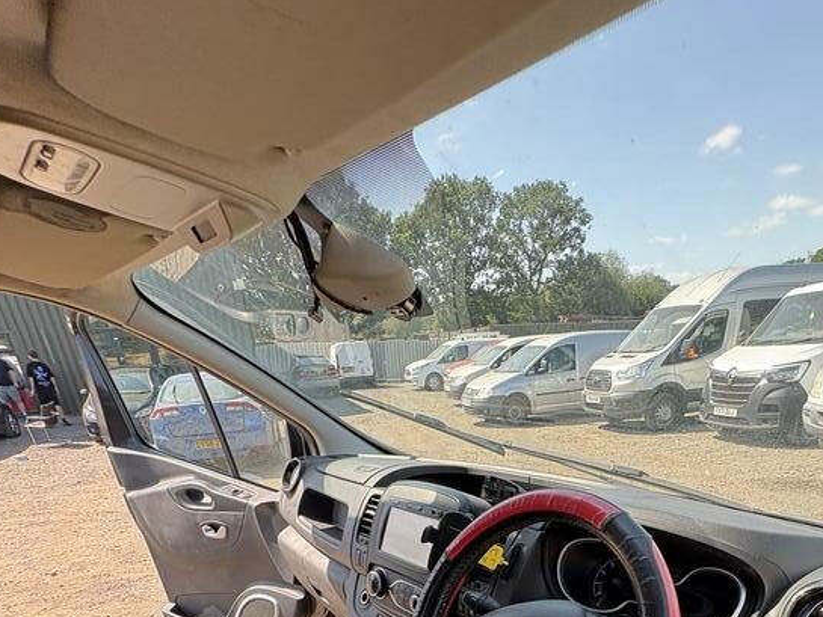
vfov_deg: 46.6
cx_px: 486
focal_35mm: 23
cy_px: 649
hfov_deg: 73.3
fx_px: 547
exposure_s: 1/137
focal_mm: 2.22
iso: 40
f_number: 2.2
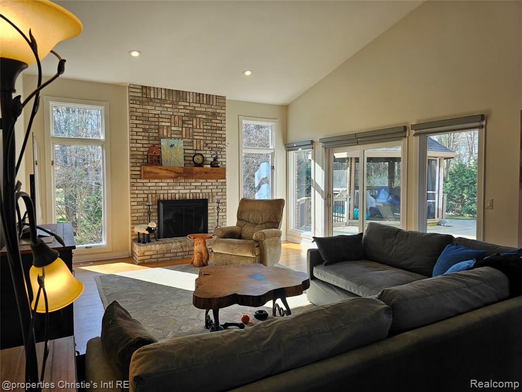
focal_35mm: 23
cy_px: 196
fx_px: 347
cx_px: 261
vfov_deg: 58.9
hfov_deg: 73.9
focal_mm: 6.3
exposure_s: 1/120
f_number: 1.7
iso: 25
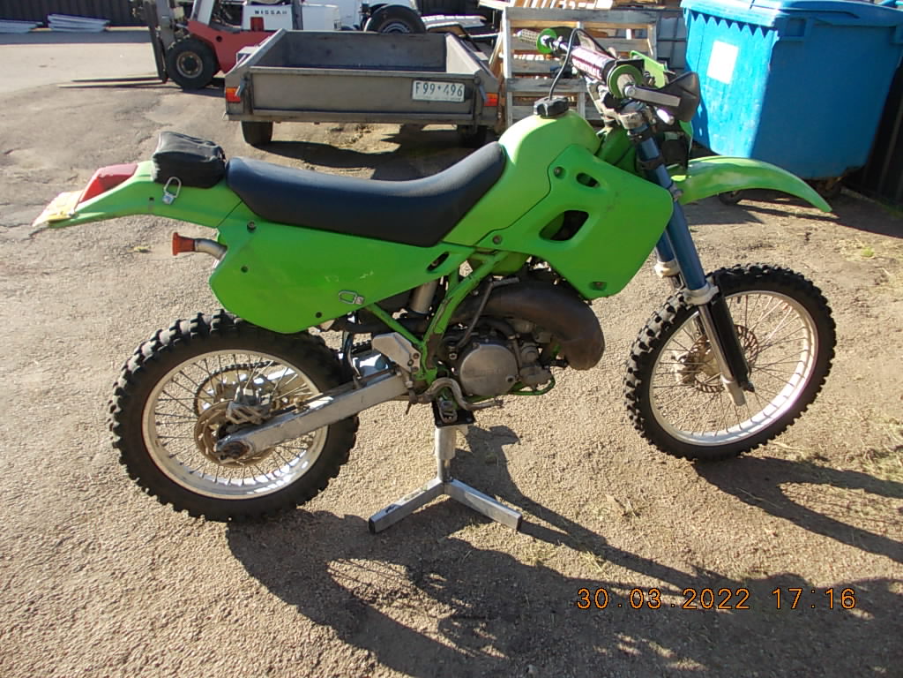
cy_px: 339
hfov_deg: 63.4
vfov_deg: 49.7
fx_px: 730
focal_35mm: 28
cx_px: 452
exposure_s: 1/500
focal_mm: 4
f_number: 2.7
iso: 80
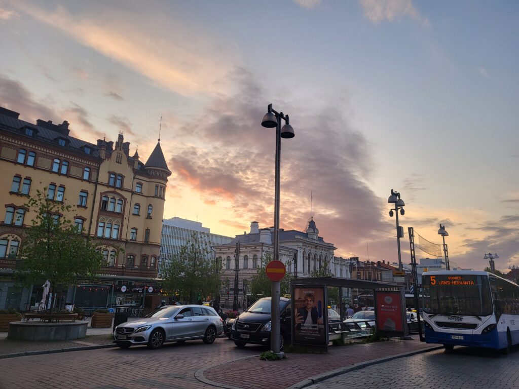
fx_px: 390
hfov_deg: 67.3
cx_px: 260
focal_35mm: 26
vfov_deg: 53.1
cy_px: 194
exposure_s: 1/313
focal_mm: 5.4
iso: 40
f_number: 1.8
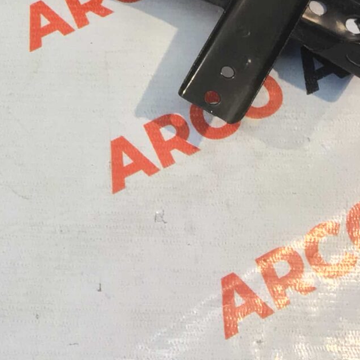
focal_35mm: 104
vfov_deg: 16.4
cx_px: -165
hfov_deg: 15.5
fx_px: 1224
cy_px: 4
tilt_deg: -56.4
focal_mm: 4.15
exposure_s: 1/33
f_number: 2.2
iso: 32
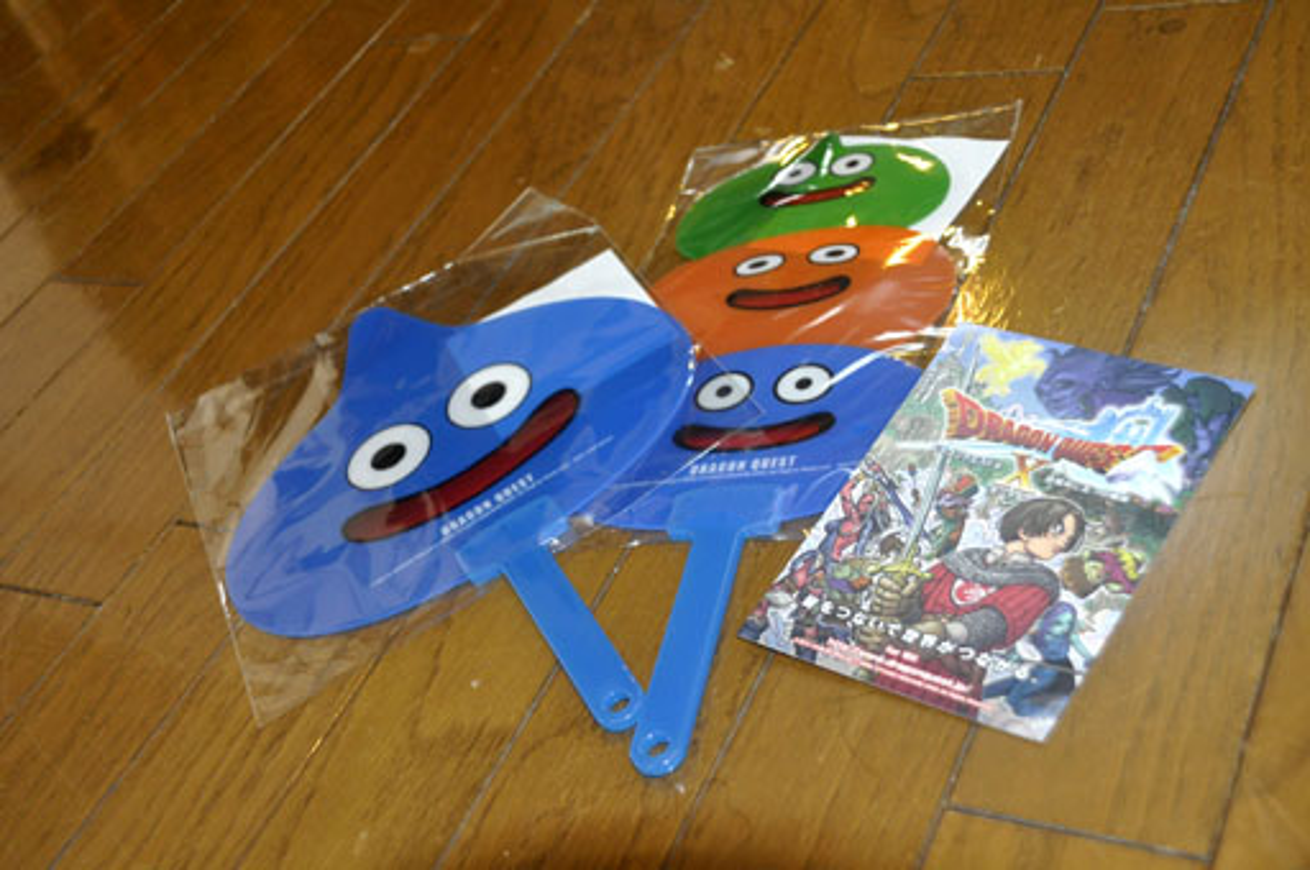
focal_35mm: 48
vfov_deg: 28.0
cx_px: 655
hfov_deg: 41.2
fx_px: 1744
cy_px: 435
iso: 1600
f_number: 5.6
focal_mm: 32
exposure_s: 1/60
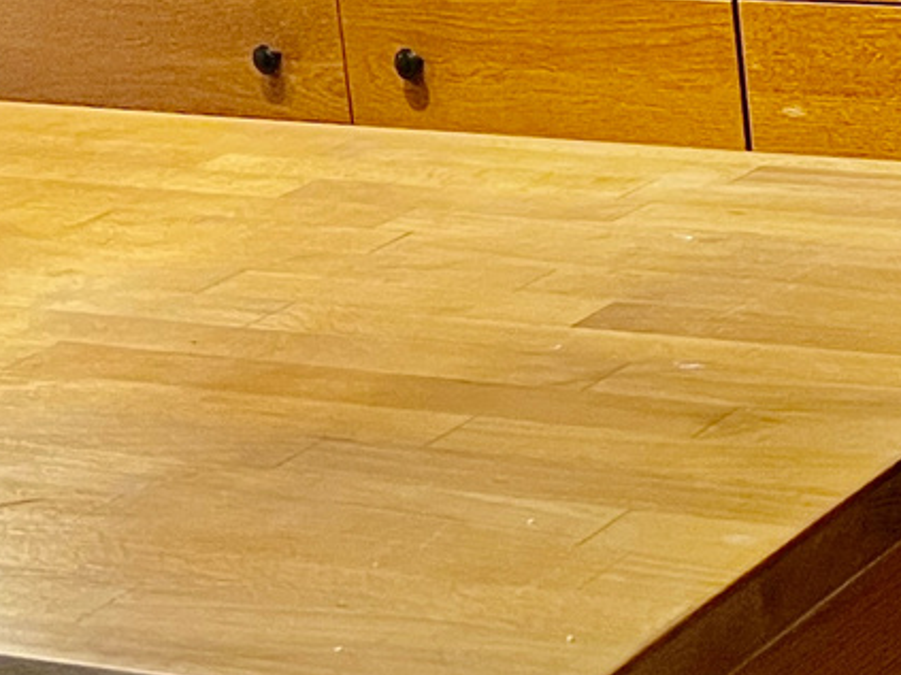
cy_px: -153
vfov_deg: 11.5
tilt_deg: -11.6
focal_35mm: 126
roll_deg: +2.4
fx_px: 3279
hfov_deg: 13.8
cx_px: 1657
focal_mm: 5.7
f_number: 1.5
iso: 400
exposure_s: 1/60
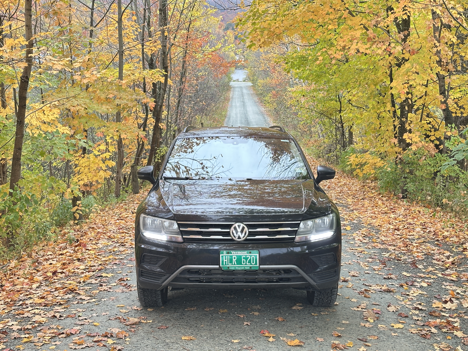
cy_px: 176
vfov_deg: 30.3
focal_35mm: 48
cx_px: 234
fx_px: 649
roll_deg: -1.5
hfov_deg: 39.7
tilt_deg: -8.8
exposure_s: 1/126
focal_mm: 6.86
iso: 80
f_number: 1.78
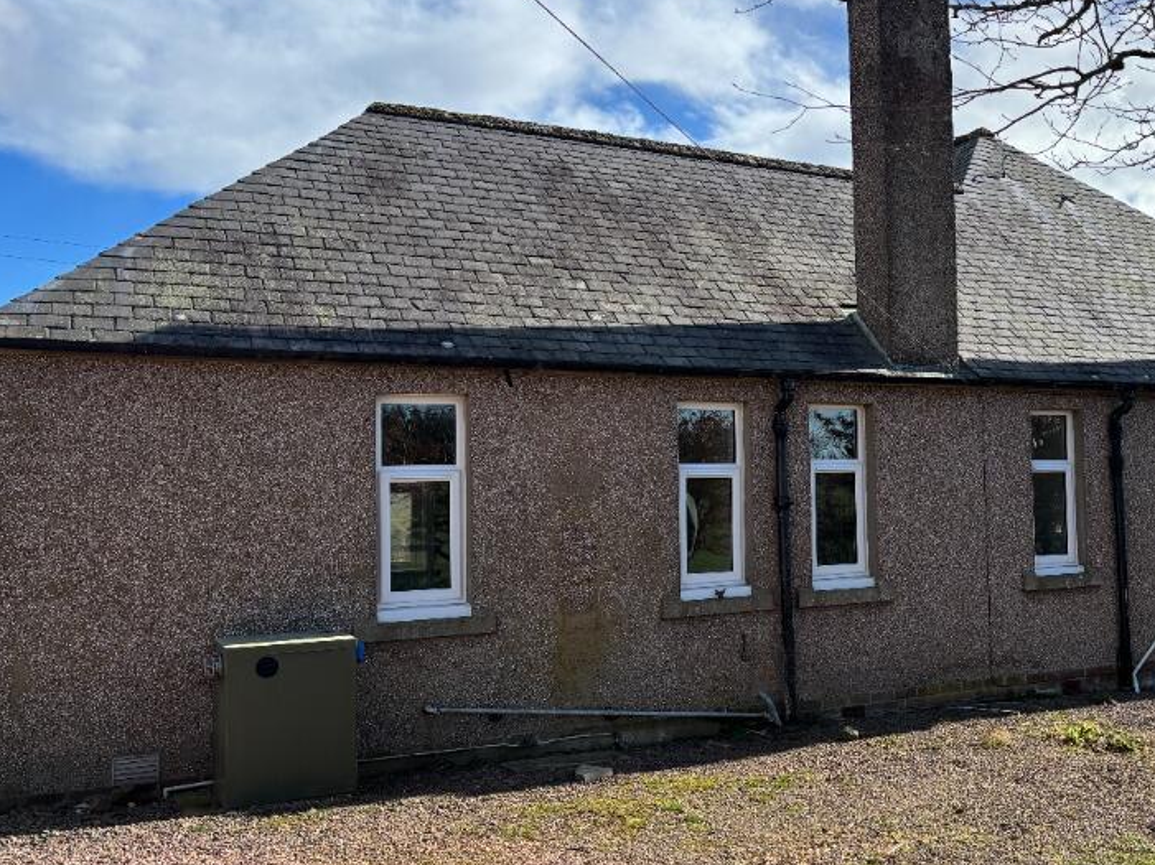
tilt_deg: +4.5
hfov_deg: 47.5
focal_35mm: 38
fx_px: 1267
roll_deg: +0.6
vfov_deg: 37.7
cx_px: 839
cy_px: 430
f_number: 1.6
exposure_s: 1/3205
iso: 50
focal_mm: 5.96
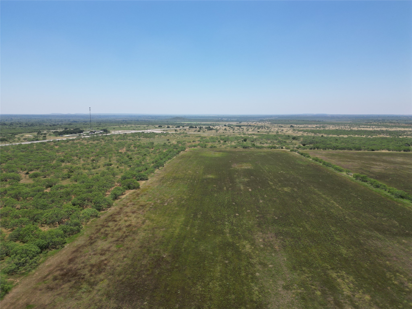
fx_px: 286
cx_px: 206
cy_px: 154
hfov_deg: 71.6
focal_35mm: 24
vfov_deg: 56.8
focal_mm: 6.72
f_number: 1.7
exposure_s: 1/2500
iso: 100
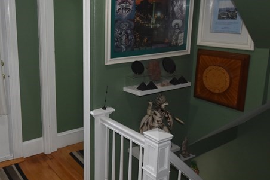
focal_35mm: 34
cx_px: 66
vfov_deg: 38.7
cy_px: 70
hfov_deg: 53.2
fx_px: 255
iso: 800
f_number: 5.6
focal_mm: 10
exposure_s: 1/125
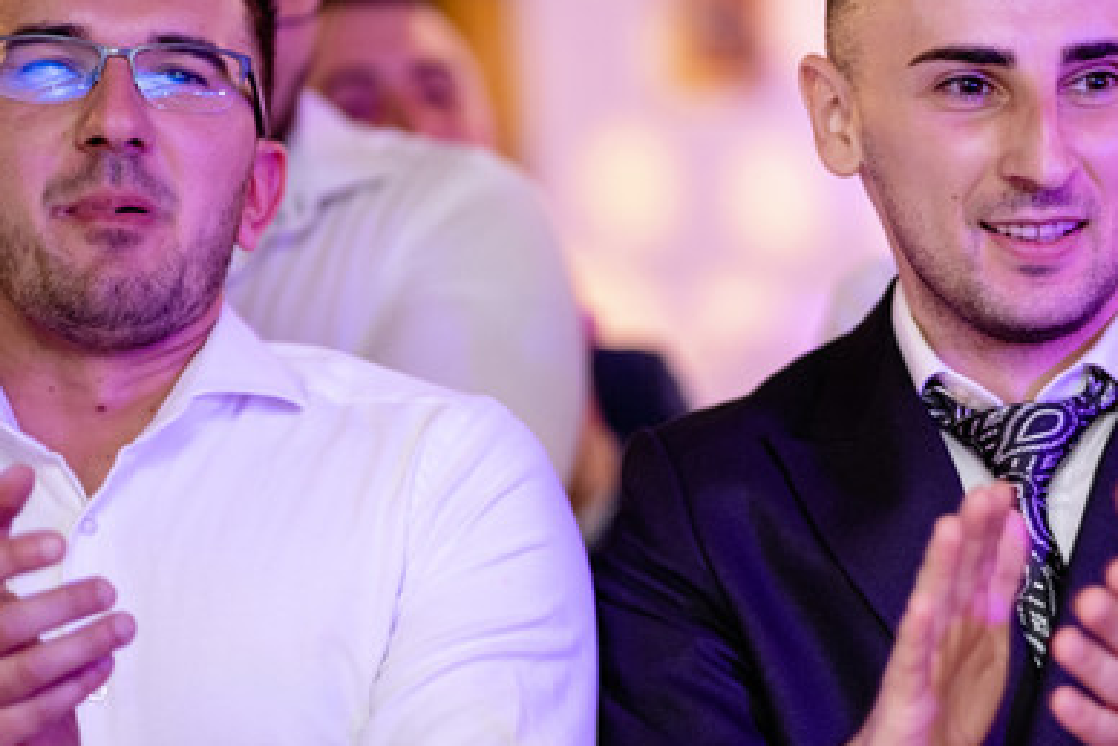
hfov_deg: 9.7
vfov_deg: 6.5
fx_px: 6555
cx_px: 807
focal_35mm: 211
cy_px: 402
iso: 1250
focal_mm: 85
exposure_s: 1/200
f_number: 1.8
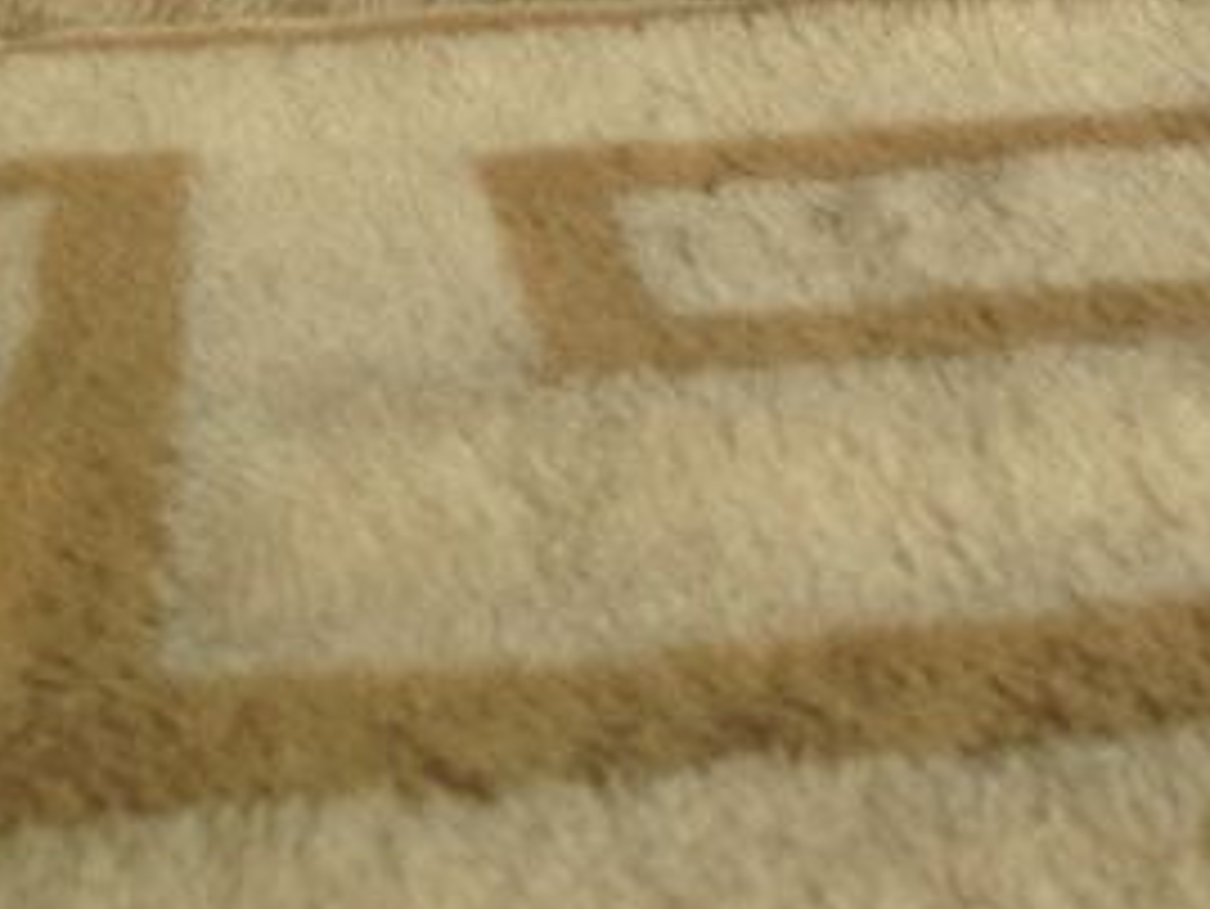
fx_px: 3042
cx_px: 938
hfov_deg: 22.2
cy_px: -104
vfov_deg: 16.5
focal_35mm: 87
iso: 50
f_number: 2.4
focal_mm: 4.13
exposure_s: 1/2008
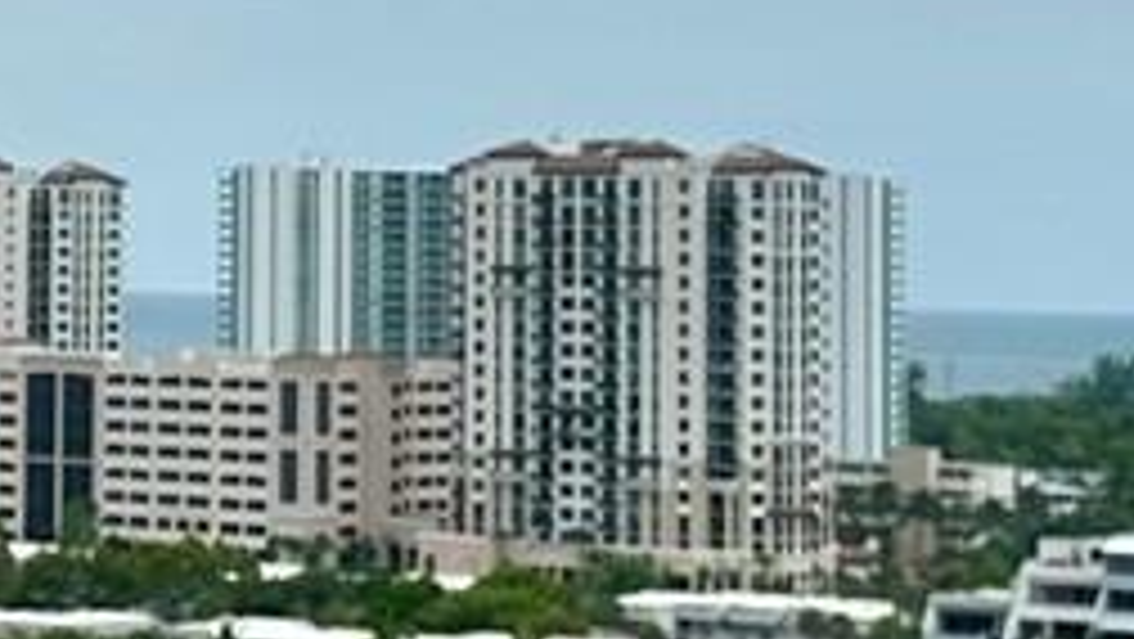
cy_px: -22
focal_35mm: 166
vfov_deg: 7.3
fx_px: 4994
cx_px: -369
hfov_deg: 12.5
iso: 80
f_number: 1.78
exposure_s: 1/8197
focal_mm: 6.86
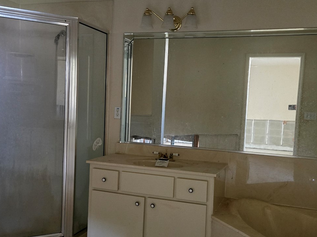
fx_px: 348
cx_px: 154
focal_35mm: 38
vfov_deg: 37.7
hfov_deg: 49.0
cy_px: 130
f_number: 1.8
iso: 800
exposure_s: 1/60
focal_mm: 5.4
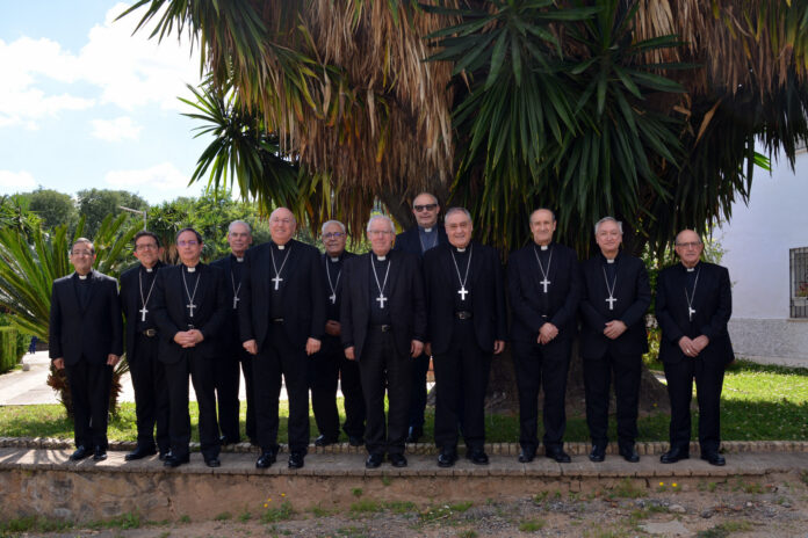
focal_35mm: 32
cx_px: 404
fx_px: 707
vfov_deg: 41.7
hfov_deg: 59.5
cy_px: 269
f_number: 6.3
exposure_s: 1/200
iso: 100
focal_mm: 21
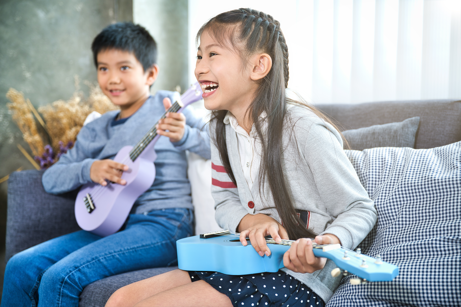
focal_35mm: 55
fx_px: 704
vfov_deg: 24.6
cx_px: 230
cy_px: 154
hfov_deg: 36.3
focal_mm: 55
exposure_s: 1/160
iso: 200
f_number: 2.8
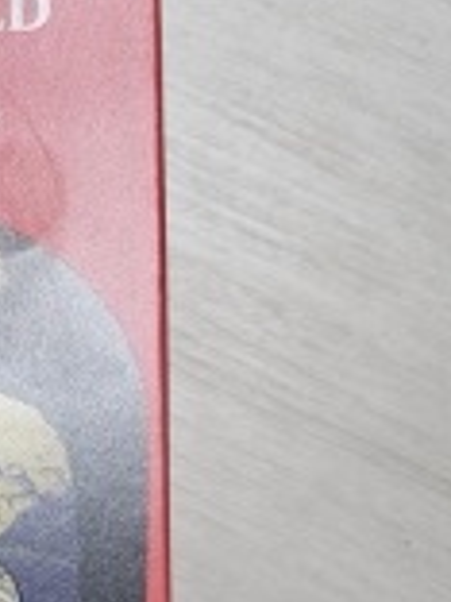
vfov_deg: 26.3
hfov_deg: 18.0
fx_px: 1285
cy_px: 270
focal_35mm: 74
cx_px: -200
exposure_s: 1/120
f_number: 1.8
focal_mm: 5
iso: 320
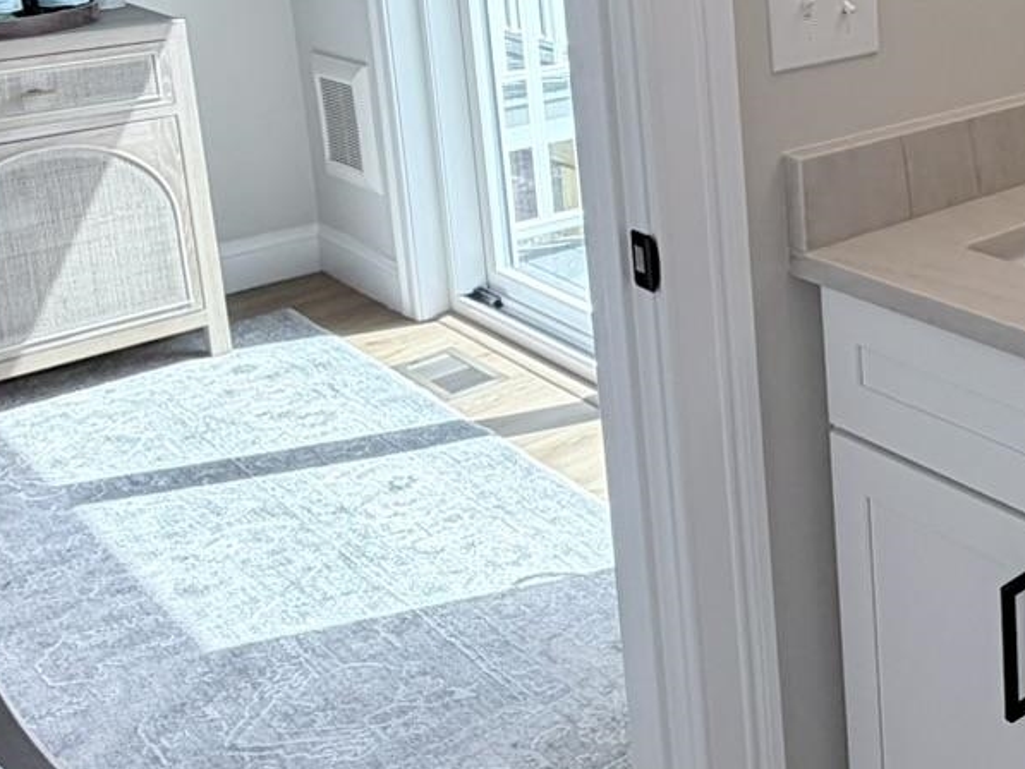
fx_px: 1422
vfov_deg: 28.5
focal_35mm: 48
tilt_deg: -10.4
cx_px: 1353
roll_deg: +0.1
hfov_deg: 30.6
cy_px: 14
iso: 40
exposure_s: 1/224
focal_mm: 2.22
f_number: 2.2
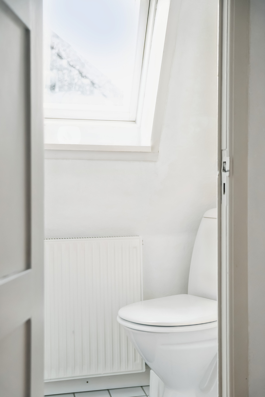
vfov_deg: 46.4
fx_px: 464
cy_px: 198
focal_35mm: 42
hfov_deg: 31.9
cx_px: 132
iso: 1600
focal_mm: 42
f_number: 2.8
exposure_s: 1/160
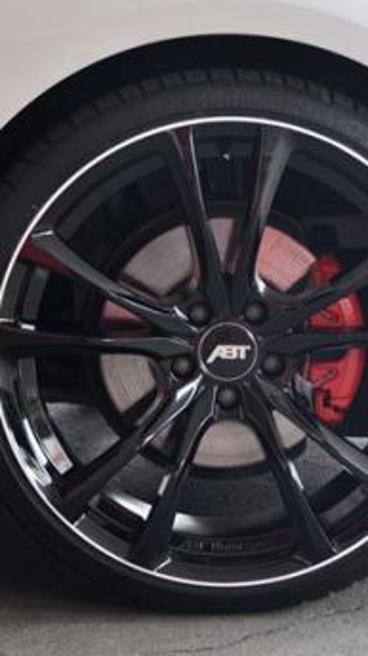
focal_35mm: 91
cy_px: 340
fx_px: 1582
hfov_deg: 13.3
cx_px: 223
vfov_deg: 23.4
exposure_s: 1/25
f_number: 5
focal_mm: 34
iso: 400
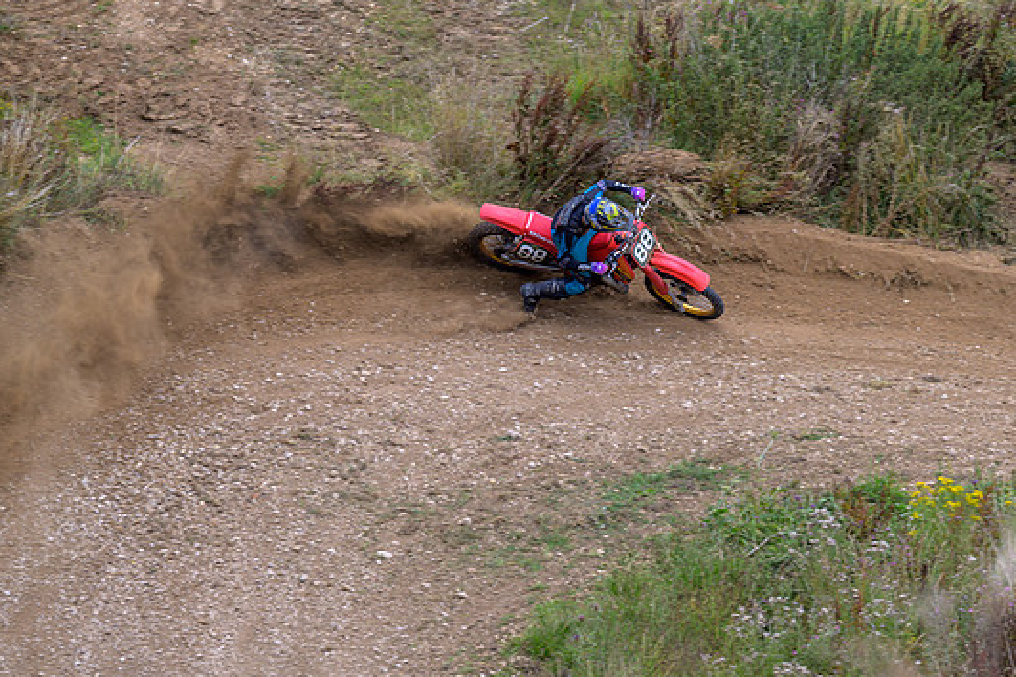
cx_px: 662
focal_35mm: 269
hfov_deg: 7.7
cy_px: 275
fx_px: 7591
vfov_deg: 5.1
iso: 64
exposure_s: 1/400
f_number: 4
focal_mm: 200
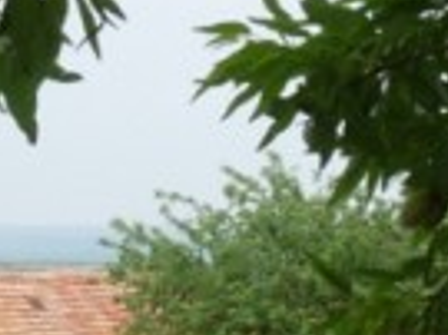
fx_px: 3517
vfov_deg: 5.4
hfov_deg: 7.1
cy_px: 285
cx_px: -378
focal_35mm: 272
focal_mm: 8.2
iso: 100
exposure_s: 1/250
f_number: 5.6
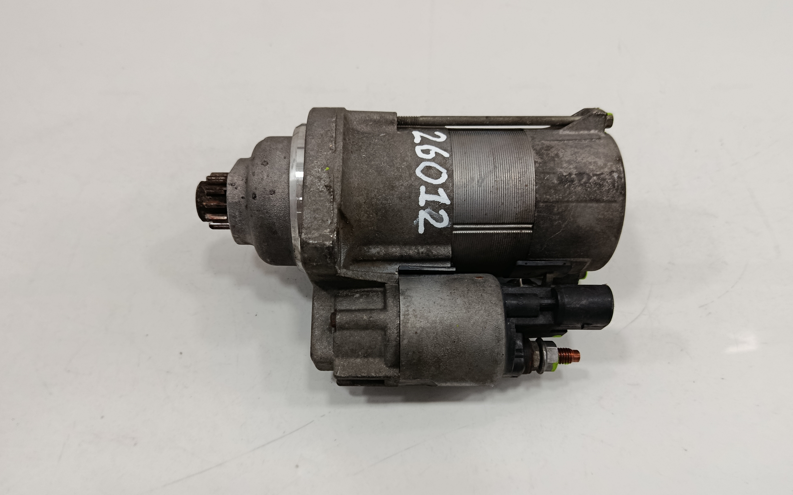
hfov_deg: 70.4
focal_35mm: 26
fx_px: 562
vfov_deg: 47.4
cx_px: 401
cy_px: 284
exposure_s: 1/100
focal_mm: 5.24
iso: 909
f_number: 1.7
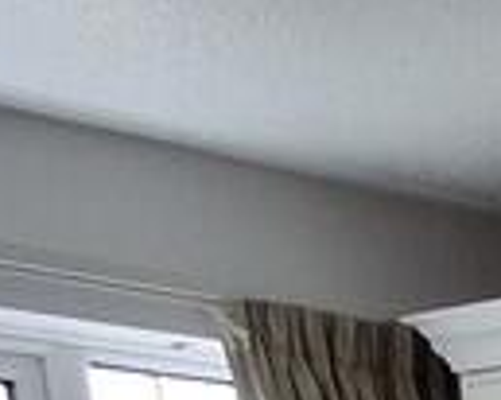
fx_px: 1837
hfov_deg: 13.0
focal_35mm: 124
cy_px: 1227
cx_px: 1072
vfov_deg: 9.5
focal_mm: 1.64
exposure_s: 1/222
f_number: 2.2
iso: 40
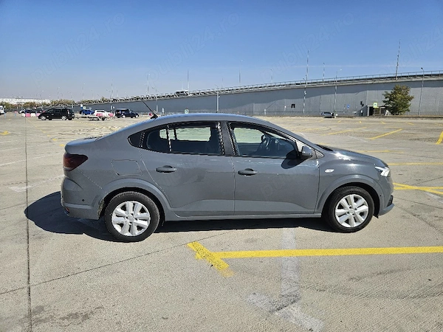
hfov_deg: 73.9
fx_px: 294
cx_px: 222
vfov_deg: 58.9
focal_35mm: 23
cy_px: 166
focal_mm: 5.4
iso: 25
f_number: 1.8
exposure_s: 1/2500
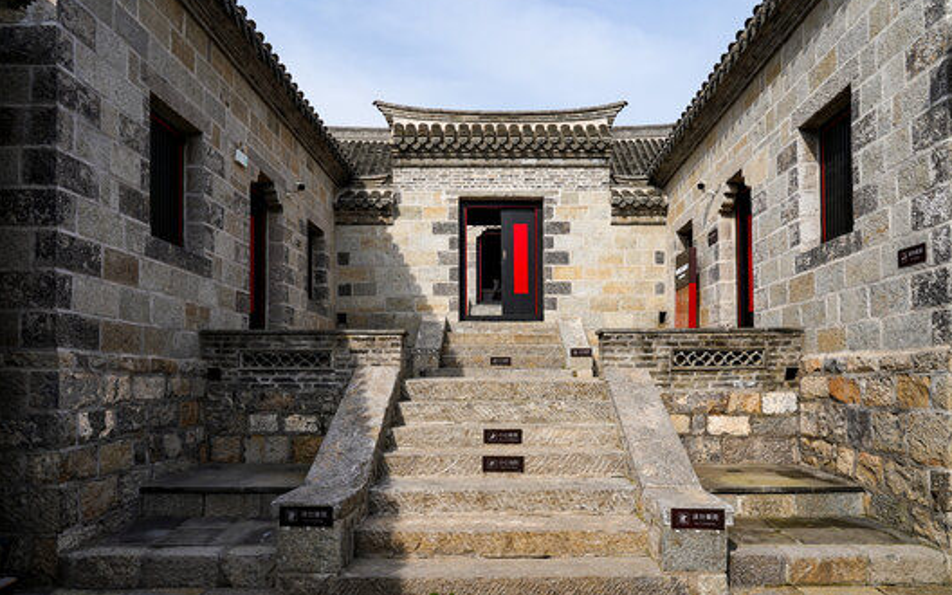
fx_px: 649
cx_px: 483
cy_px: 312
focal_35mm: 25
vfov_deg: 49.3
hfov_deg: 72.5
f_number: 5.6
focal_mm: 24
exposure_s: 1/1000
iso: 125
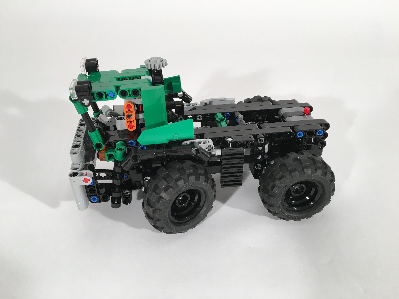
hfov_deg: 61.7
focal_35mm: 29
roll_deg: -0.1
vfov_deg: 48.2
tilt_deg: -30.8
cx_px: 200
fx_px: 334
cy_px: 150
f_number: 2.2
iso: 32
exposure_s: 1/40
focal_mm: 4.15
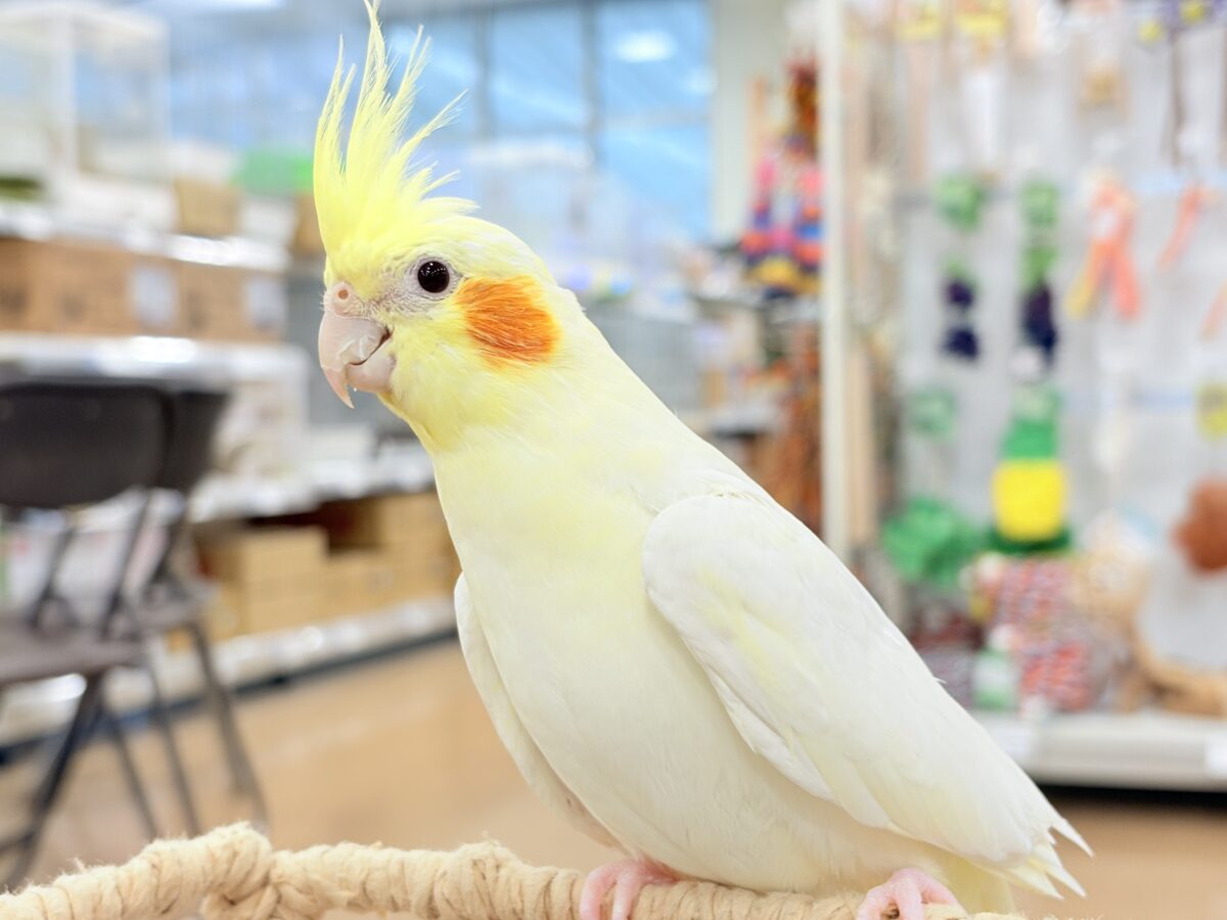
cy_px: 460
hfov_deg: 36.8
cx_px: 614
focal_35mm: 52
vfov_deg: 28.0
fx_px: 1843
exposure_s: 1/50
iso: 40
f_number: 1.6
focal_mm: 5.96
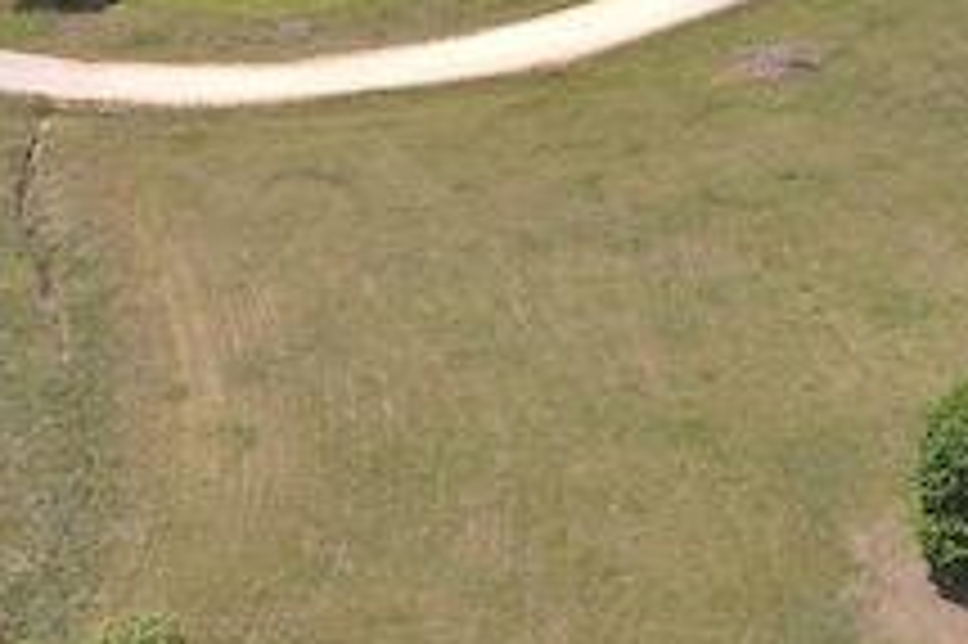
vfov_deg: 11.5
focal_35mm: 116
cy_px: -149
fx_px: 3117
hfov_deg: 17.4
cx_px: 81
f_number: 2.8
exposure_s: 1/30
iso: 100
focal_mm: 4.5
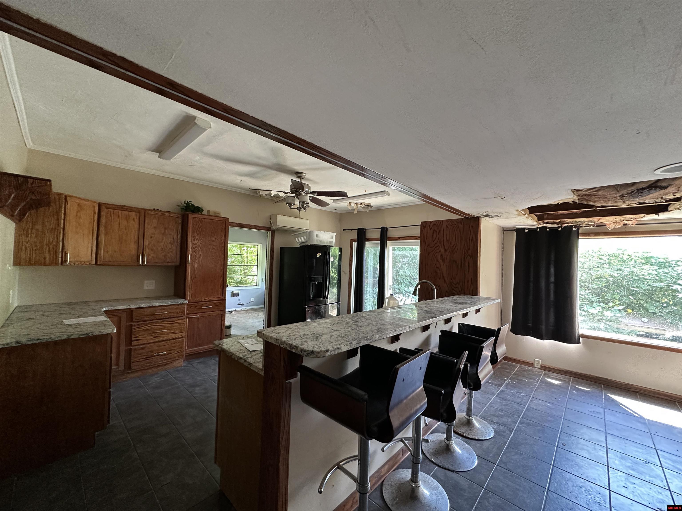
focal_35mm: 14
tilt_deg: +1.9
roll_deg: -1.7
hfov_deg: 102.1
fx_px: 276
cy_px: 256
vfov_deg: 85.7
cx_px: 341
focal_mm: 2.22
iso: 320
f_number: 2.2
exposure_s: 1/84
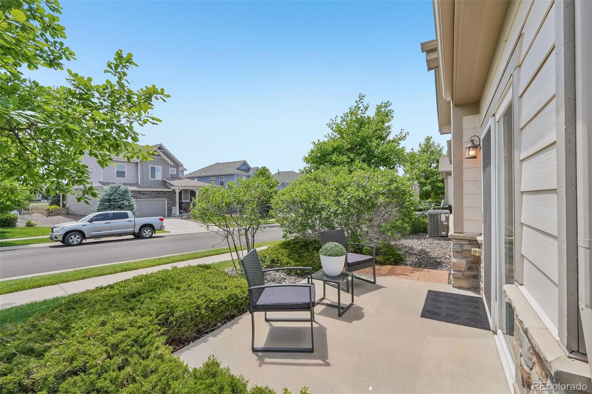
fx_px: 247
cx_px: 296
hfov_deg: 100.4
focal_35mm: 15
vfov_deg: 77.3
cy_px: 197
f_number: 8
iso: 800
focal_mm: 10
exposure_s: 1/1000
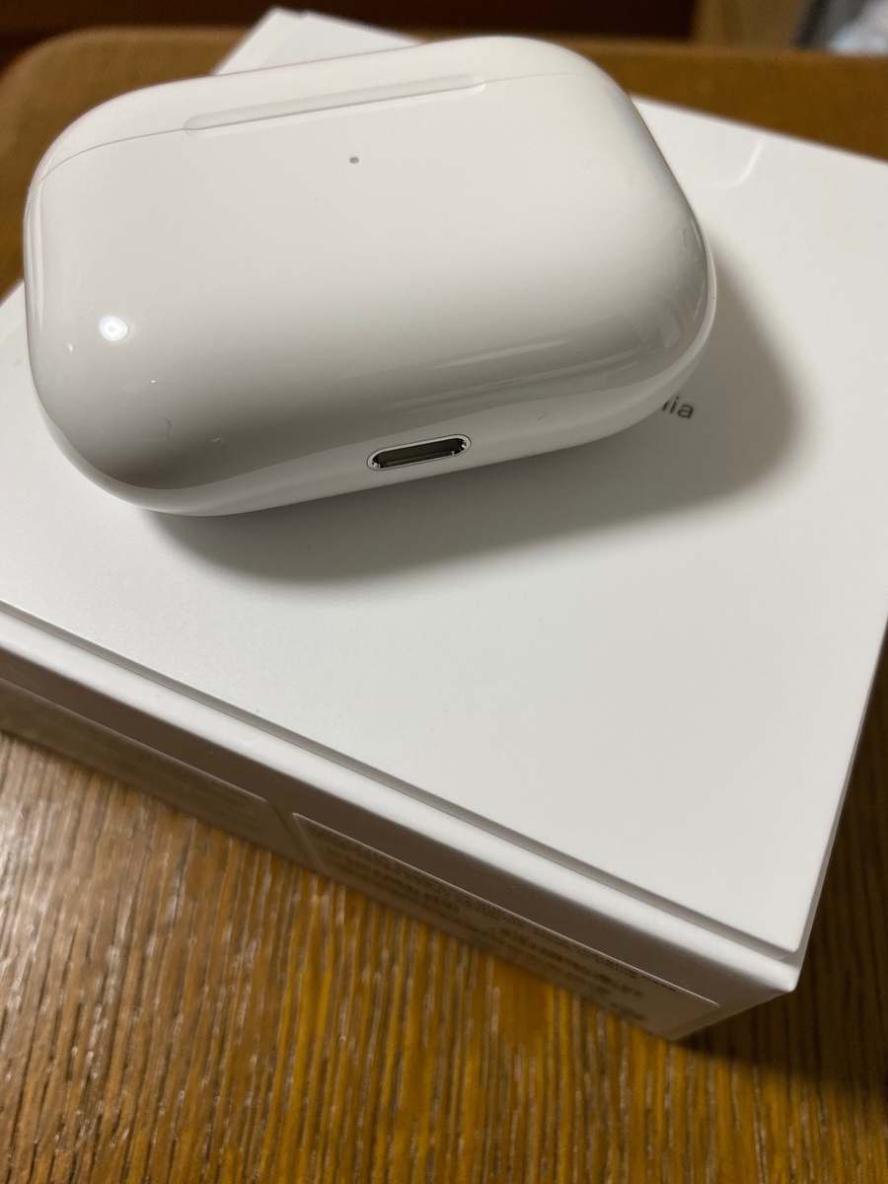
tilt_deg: -59.9
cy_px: 592
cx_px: 444
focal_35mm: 26
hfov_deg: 53.1
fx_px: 889
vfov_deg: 67.3
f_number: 1.8
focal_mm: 4.25
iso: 125
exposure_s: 1/60
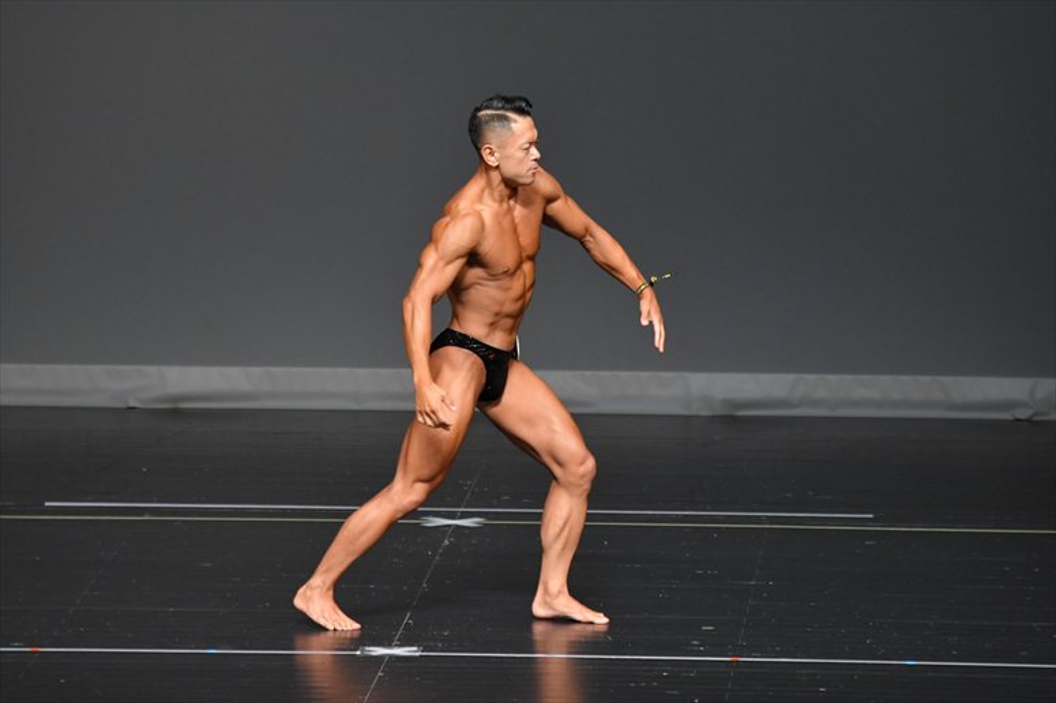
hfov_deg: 6.0
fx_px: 10115
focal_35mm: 345
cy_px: 352
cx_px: 528
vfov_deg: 4.0
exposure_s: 1/400
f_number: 5.6
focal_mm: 230
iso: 2500
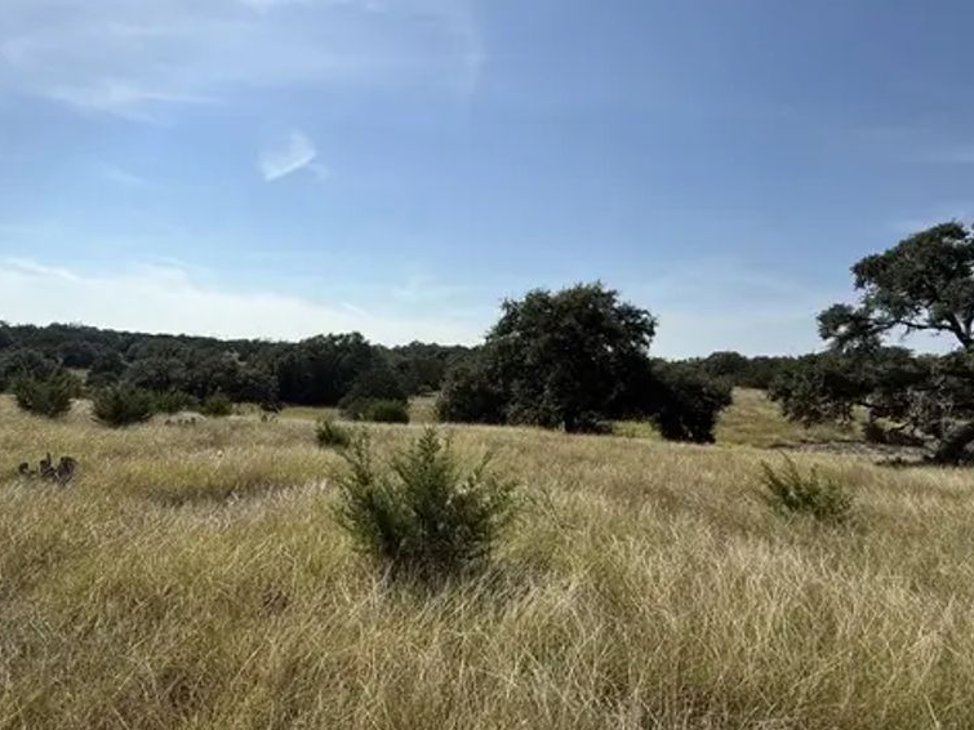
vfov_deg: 68.7
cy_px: 371
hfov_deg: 83.7
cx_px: 395
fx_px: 535
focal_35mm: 19
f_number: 2.2
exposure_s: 1/4149
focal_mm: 2.22
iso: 50
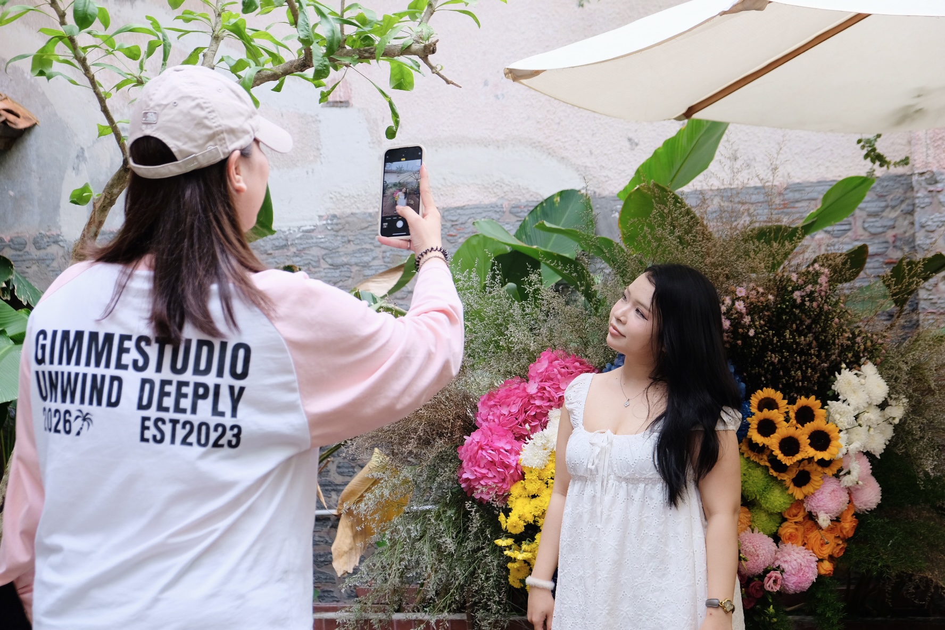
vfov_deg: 24.2
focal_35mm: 56
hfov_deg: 35.6
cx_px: 472
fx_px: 1470
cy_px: 315
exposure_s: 1/100
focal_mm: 37.4
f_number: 4
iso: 400
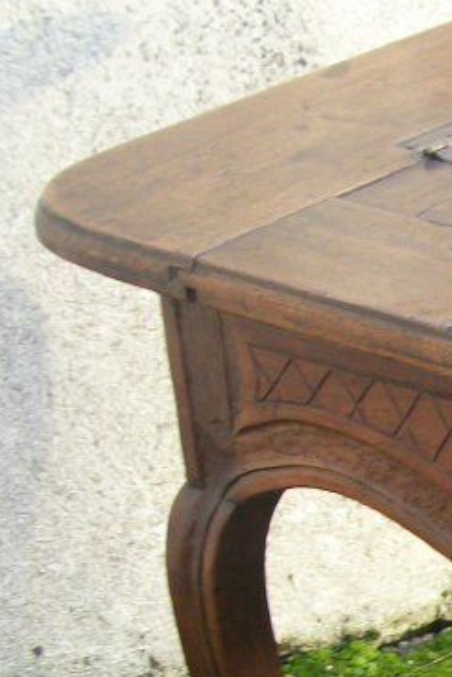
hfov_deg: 11.0
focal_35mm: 116
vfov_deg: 16.9
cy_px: 797
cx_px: 847
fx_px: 2182
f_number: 2.9
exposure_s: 1/50
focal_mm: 5.7
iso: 80
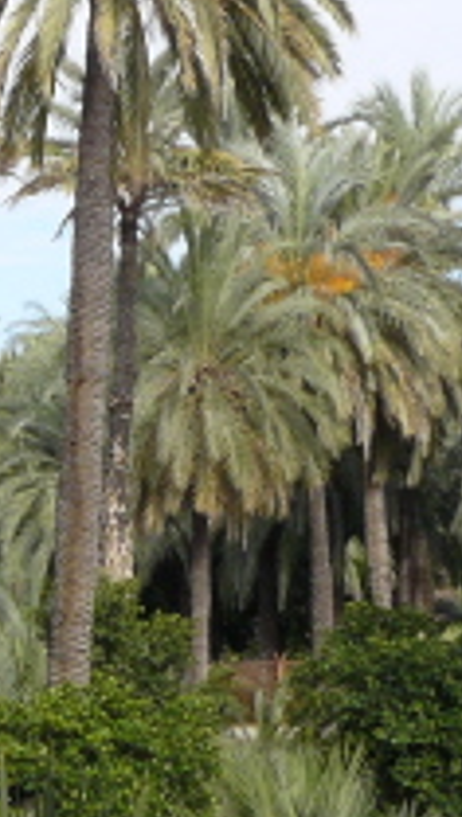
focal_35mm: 150
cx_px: -70
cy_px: 481
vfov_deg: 14.3
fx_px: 3258
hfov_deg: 8.0
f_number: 5.6
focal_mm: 6
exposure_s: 1/200
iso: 100
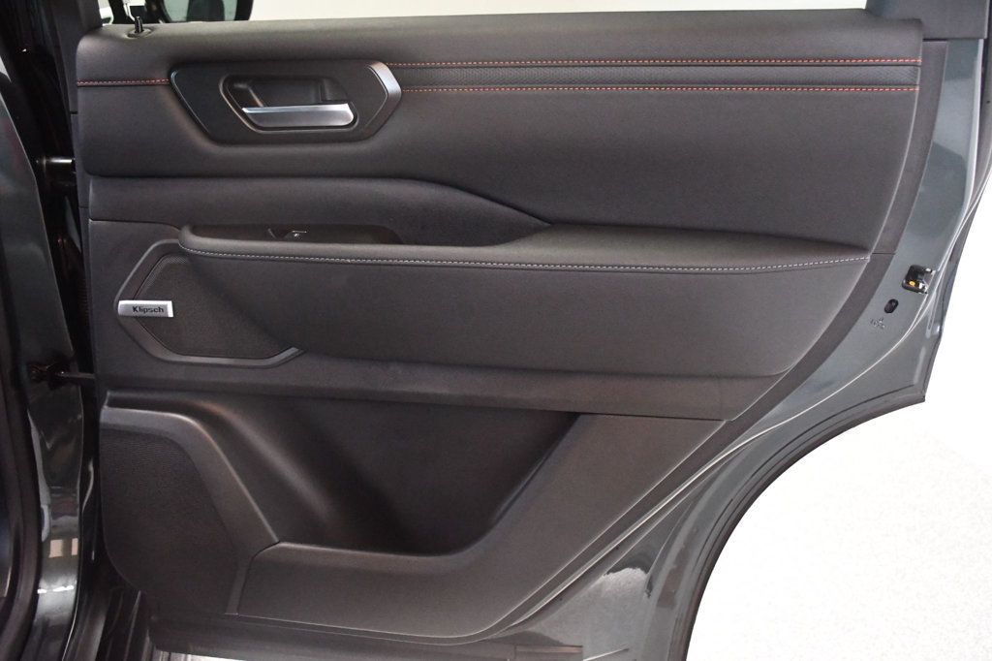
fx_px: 909
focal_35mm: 33
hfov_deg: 57.2
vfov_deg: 39.9
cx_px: 496
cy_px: 330
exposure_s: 1/60
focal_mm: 22
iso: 7200
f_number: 3.5
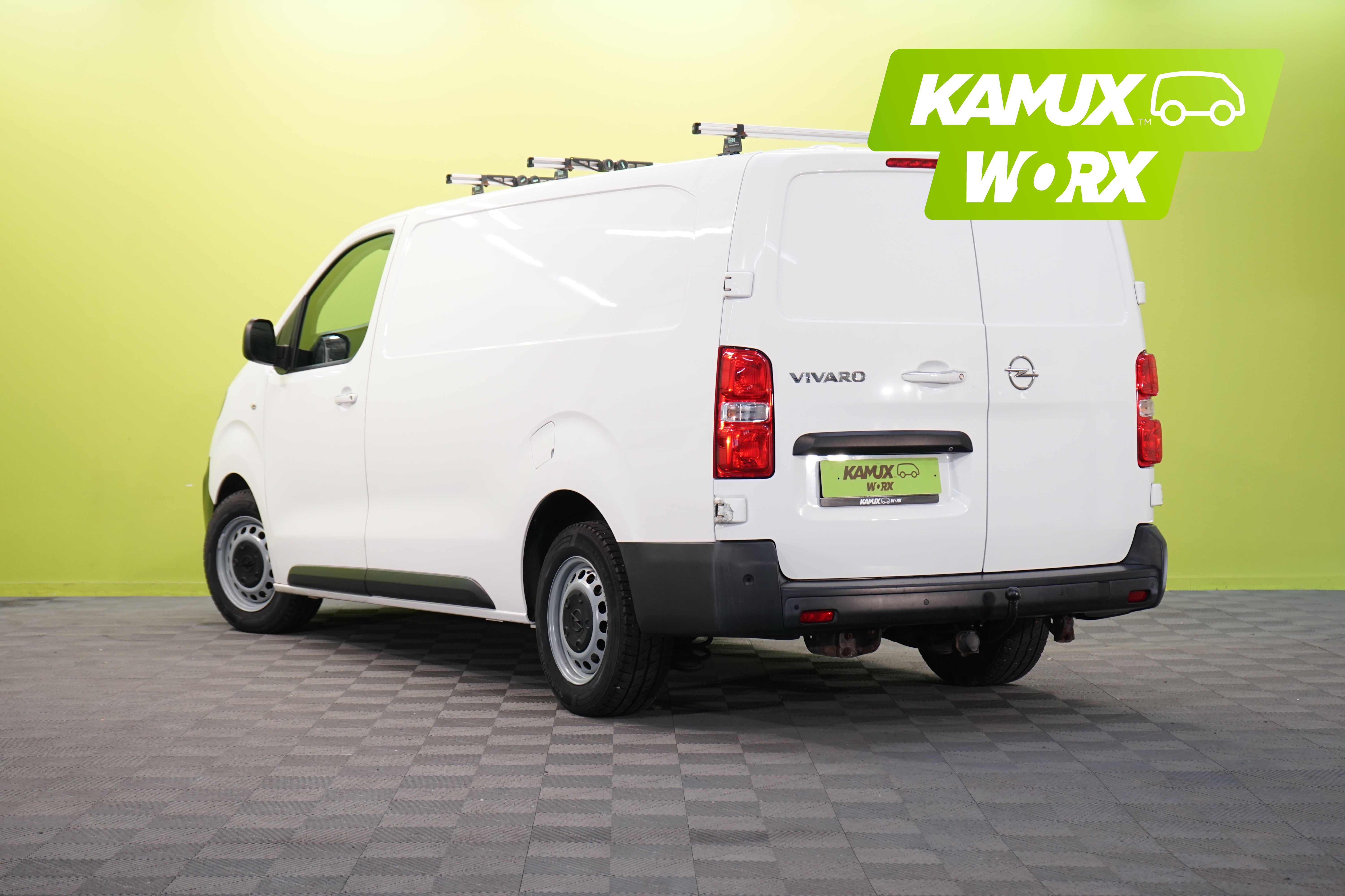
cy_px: 448
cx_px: 672
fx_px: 2316
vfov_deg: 21.9
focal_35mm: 62
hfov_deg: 32.4
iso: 500
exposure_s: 1/25
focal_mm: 62
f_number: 6.3
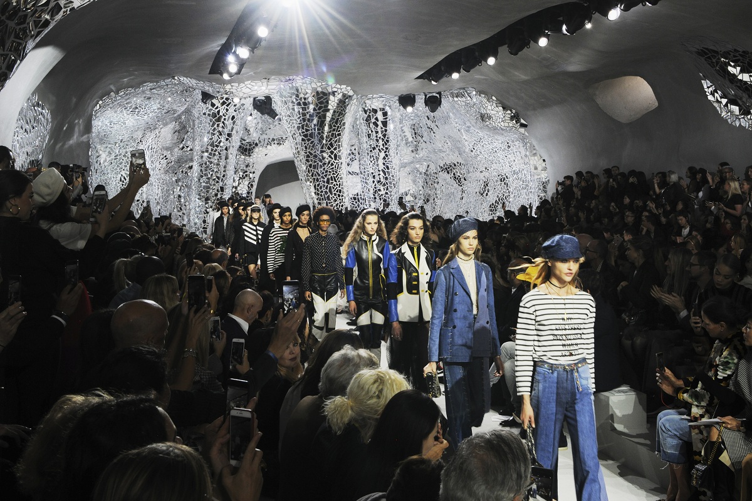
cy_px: 250
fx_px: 835
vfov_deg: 33.4
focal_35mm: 40
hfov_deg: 48.5
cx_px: 376
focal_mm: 40
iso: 800
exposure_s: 1/125
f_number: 14
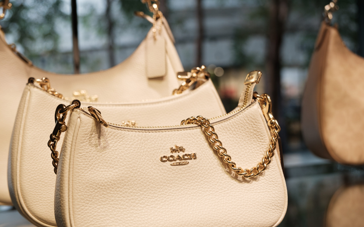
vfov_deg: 25.8
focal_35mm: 50
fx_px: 496
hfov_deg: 40.2
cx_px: 150
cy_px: 128
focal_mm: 26.4
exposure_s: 1/125
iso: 160
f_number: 3.2
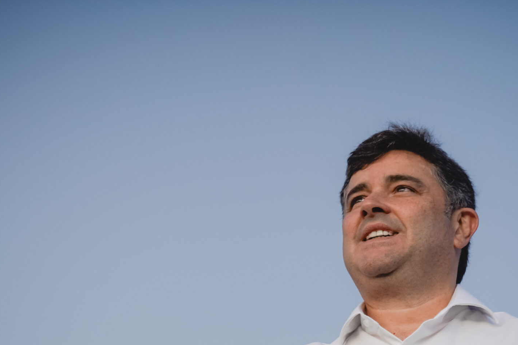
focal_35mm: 104
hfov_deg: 19.6
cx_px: 309
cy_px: 307
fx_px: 1496
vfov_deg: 13.1
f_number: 2.8
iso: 1000
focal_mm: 58
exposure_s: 1/125
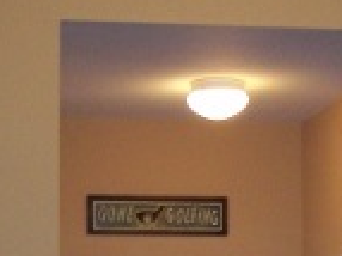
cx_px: 282
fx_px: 1678
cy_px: 333
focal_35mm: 170
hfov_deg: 11.6
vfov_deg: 8.6
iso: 160
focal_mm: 6.3
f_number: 2.8
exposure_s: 1/60
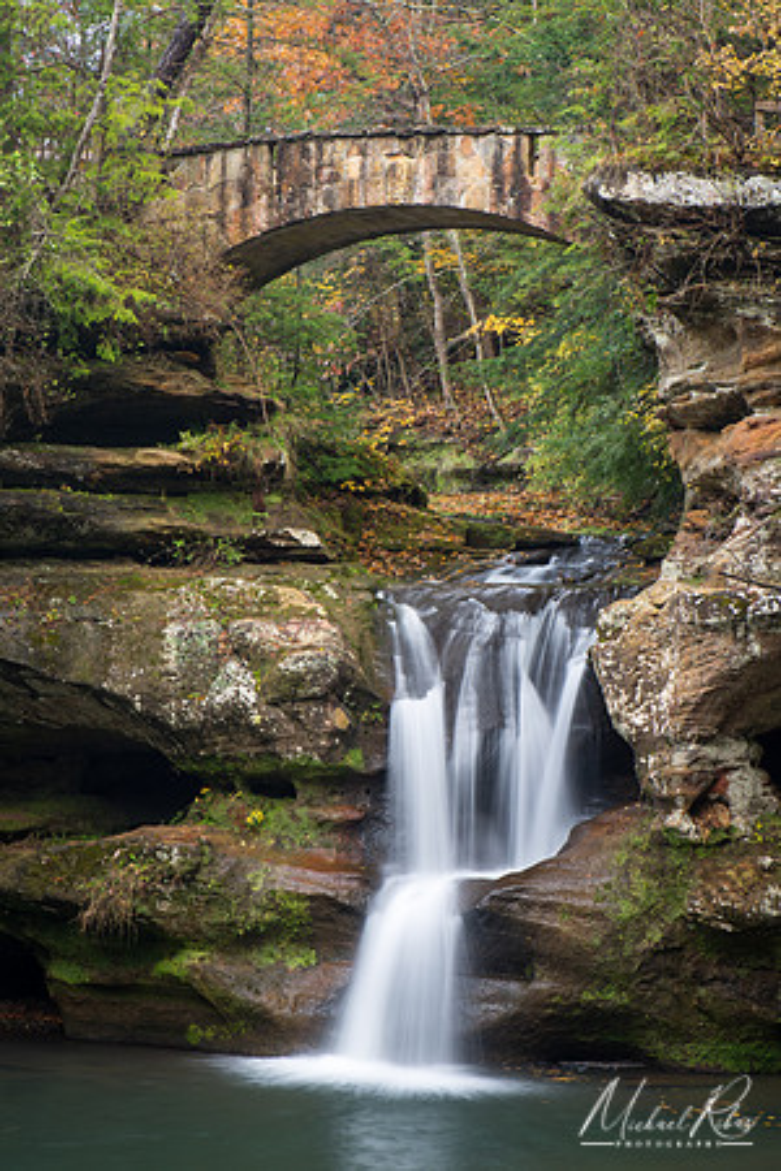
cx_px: 390
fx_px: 3417
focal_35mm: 105
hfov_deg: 13.0
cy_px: 586
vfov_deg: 19.5
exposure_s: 1.5
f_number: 13
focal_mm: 105
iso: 64
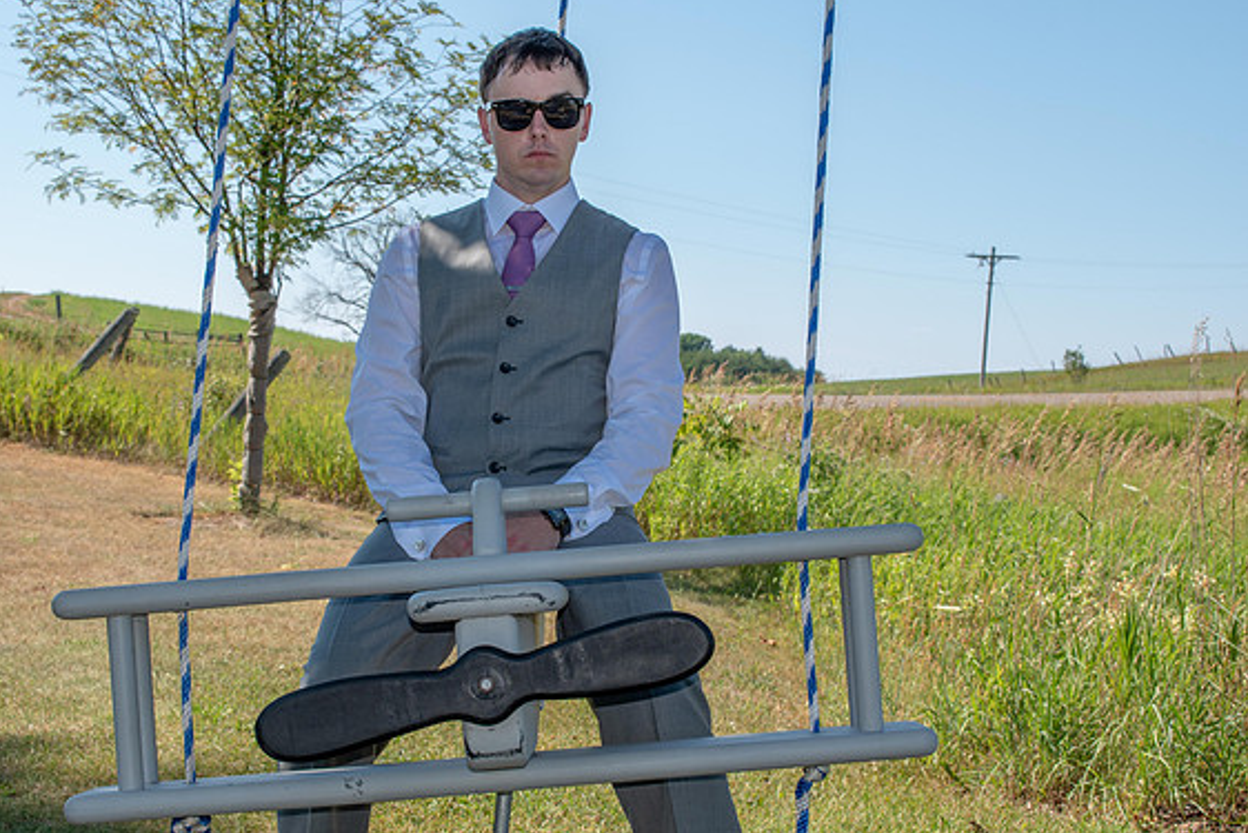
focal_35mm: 65
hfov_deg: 30.9
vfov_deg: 20.9
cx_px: 606
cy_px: 416
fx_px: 2254
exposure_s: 1/200
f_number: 10
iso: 100
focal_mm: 42
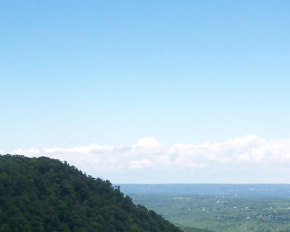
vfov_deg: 17.1
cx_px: 227
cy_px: 220
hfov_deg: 21.5
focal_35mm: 88
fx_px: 755
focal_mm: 6.3
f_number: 2.8
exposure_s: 1/800
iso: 80
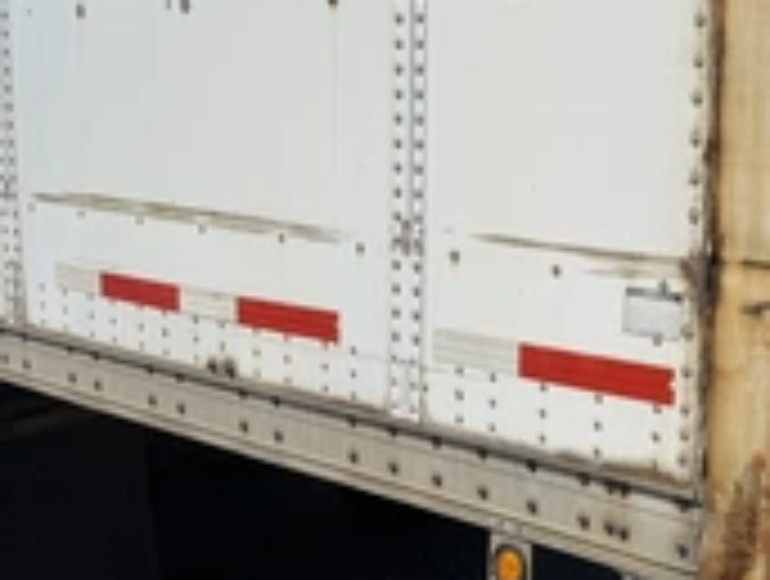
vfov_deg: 26.2
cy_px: 274
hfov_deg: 33.1
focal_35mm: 56
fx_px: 1248
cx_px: 644
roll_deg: -3.4
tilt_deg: -2.9
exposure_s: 1/11905
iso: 80
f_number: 1.78
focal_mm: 6.76
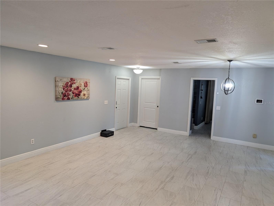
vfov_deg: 56.9
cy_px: 103
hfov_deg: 71.5
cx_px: 137
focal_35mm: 24
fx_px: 190
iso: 353
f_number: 1.68
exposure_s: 1/120
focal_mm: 6.9
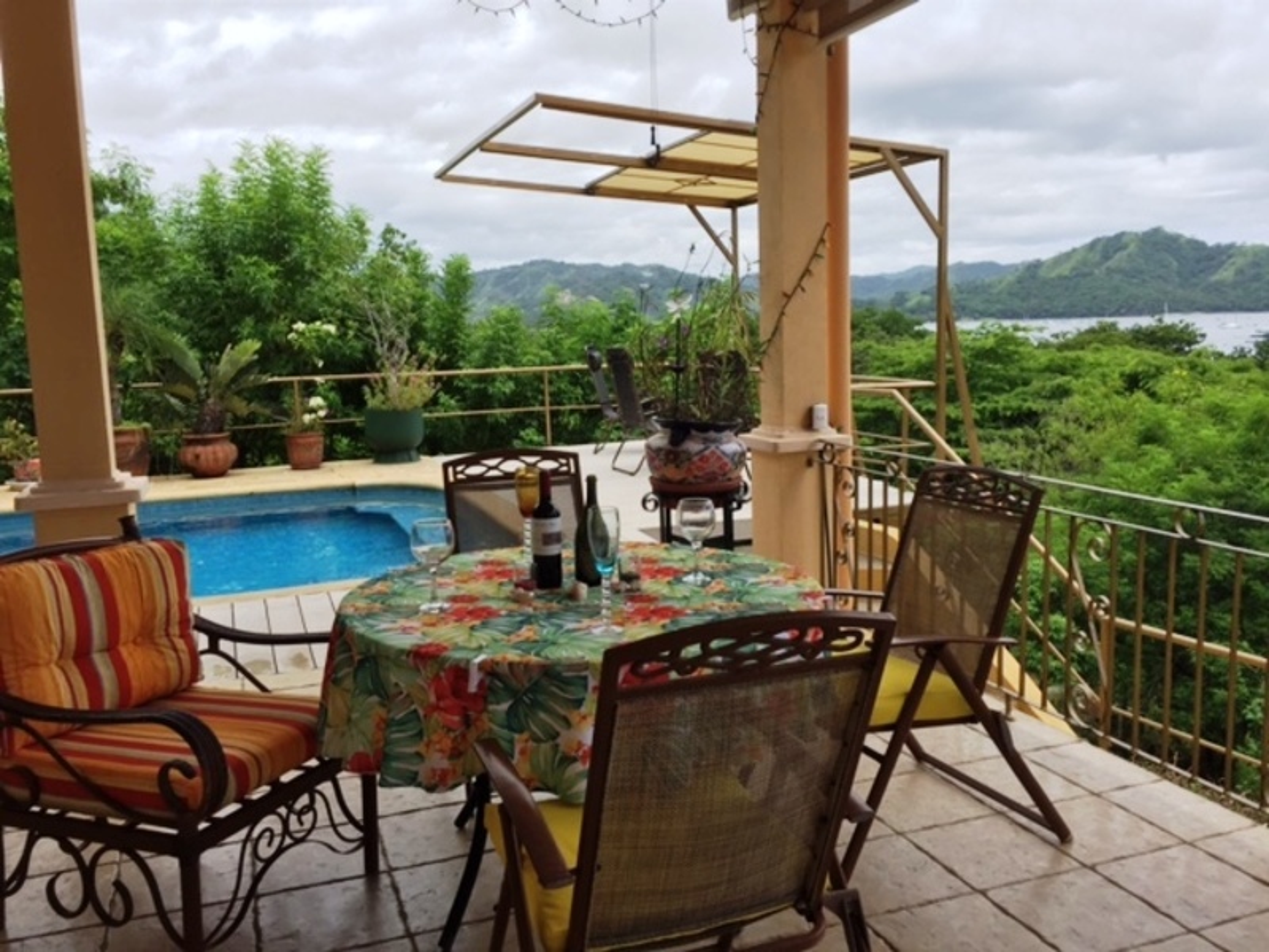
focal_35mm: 29
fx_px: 1063
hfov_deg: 61.7
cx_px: 634
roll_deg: +0.6
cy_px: 476
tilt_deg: -5.7
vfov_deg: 48.2
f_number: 2.2
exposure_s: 1/1464
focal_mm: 4.15
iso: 32
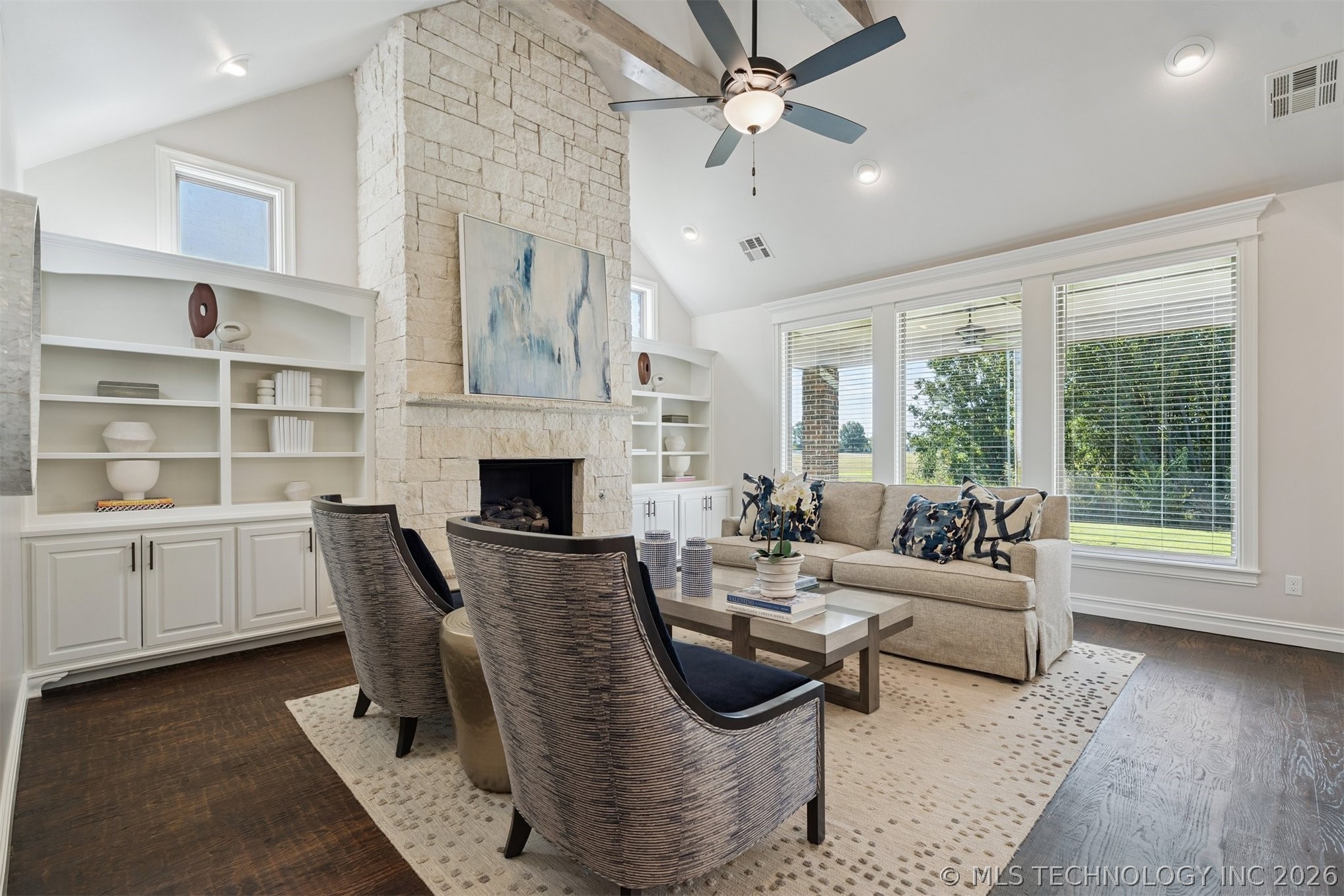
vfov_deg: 73.7
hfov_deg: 96.7
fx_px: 597
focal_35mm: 16
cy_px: 448
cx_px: 672
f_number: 6.3
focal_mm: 16
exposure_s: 1/40
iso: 200
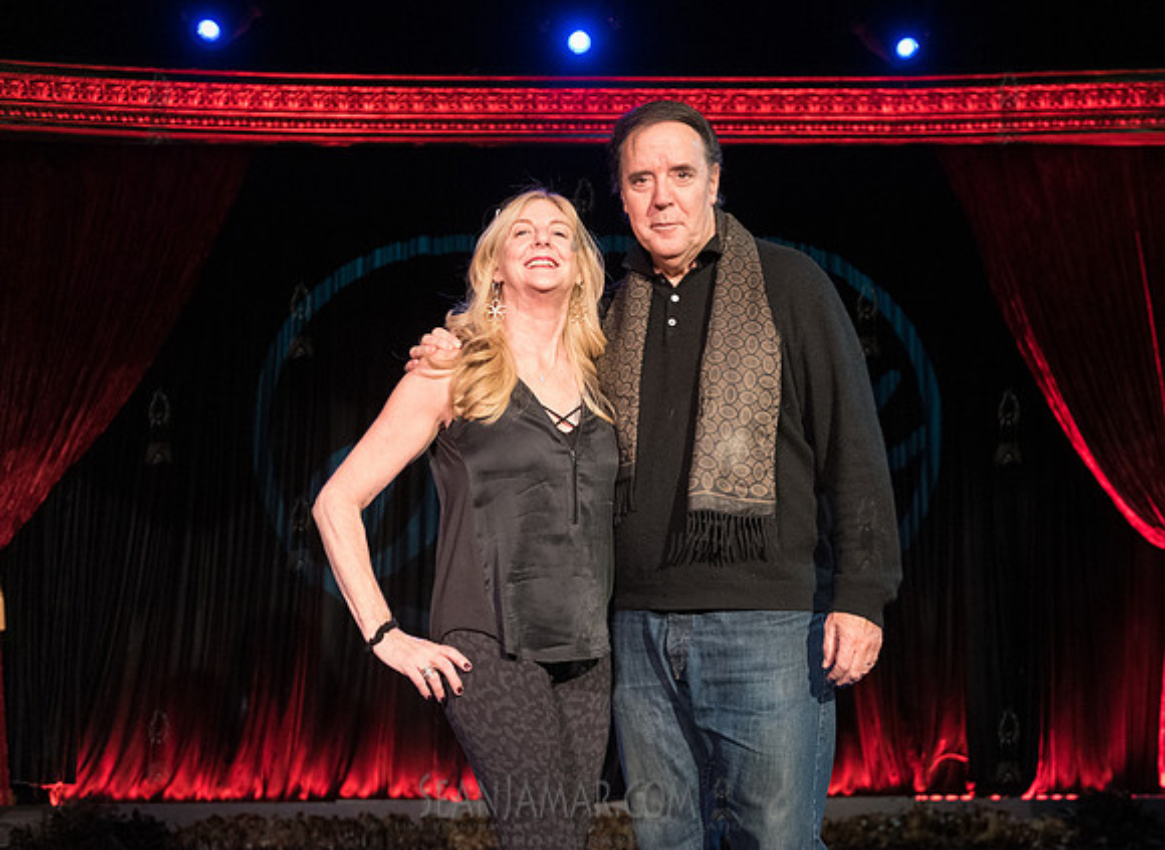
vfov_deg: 29.4
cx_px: 620
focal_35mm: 49
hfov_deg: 39.6
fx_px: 1619
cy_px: 472
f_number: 2.8
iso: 5000
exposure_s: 1/200
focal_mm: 40
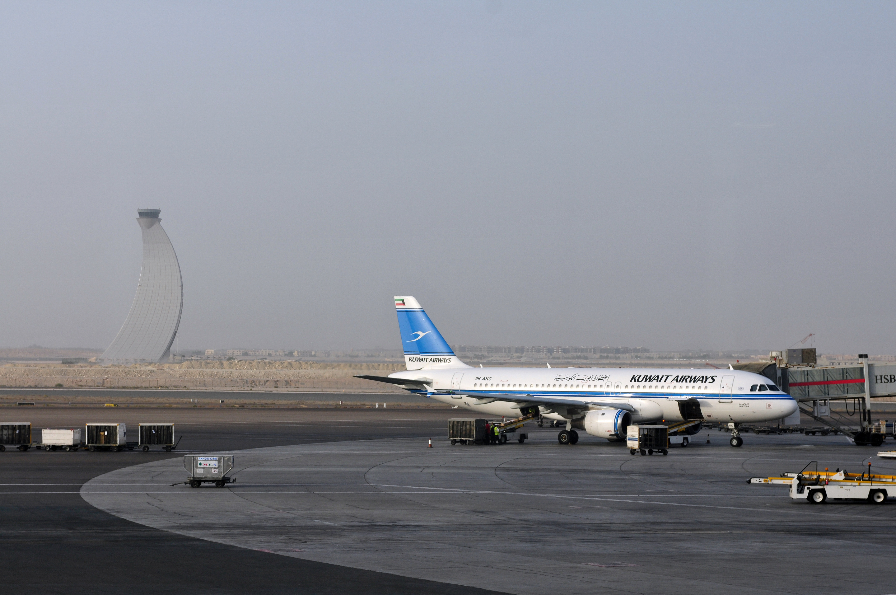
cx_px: 448
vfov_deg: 13.0
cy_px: 298
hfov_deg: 19.5
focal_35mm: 105
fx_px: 2610
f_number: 5.6
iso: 200
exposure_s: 1/125
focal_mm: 70
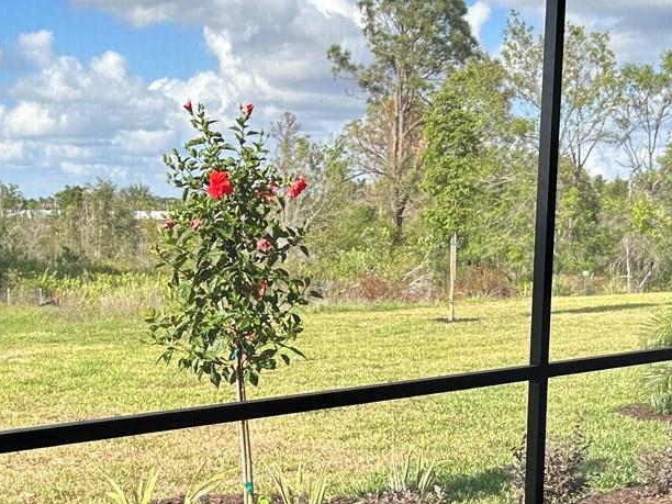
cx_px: 235
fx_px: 1320
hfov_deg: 28.4
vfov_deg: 21.2
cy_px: 438
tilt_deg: -9.4
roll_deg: +0.4
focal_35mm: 68
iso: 50
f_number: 1.5
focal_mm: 5.7
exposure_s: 1/1326
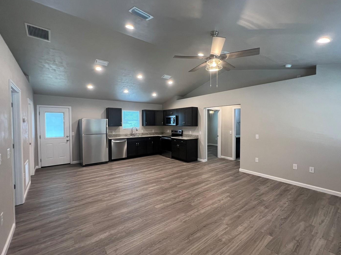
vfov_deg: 81.7
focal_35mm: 15
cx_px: 180
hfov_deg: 98.1
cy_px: 128
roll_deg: +0.2
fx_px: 148
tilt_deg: -1.3
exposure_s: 1/120
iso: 250
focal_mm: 1.57
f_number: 1.8
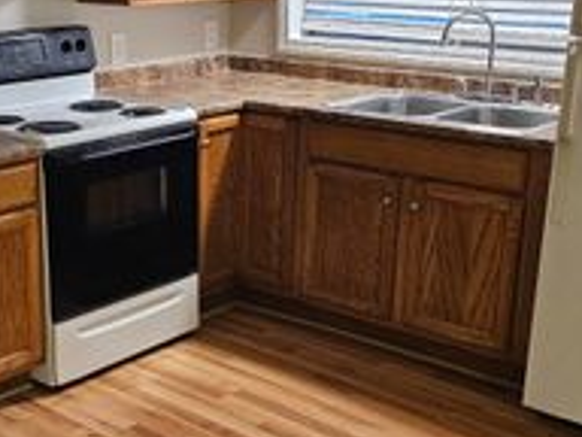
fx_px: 1009
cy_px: 259
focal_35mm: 60
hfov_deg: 31.6
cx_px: 142
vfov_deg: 24.4
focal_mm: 6.3
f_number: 1.7
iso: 500
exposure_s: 1/60
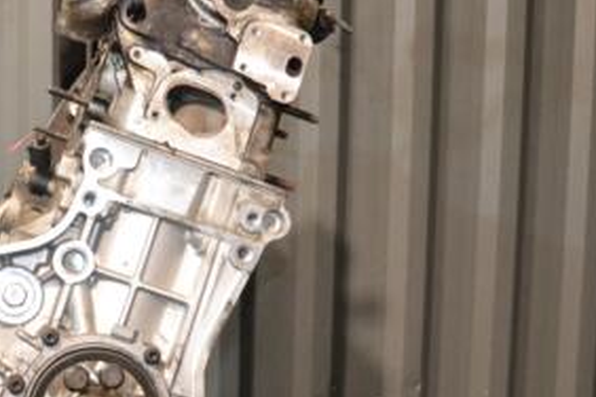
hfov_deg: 29.1
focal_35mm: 67
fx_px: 1110
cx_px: 91
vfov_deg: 20.2
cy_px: 251
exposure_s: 1/60
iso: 1400
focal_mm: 21
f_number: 3.8
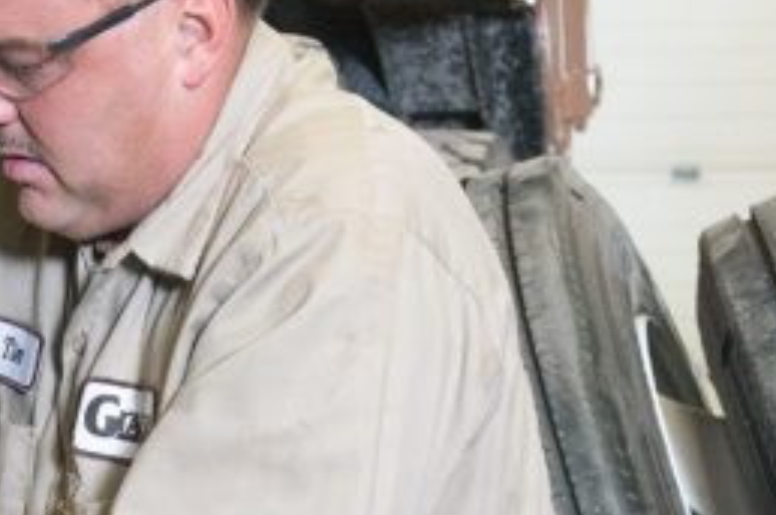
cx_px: 331
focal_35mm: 151
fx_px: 3249
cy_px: 486
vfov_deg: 9.0
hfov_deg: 13.6
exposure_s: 1/80
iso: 800
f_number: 5
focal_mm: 38
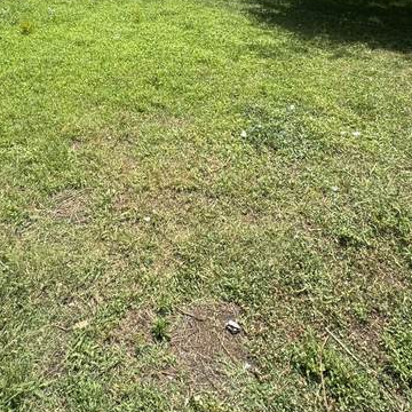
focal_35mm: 33
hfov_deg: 49.5
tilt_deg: -11.5
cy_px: 22
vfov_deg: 44.1
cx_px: 167
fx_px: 444
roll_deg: +1.6
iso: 50
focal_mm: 2.22
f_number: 2.2
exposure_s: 1/1236
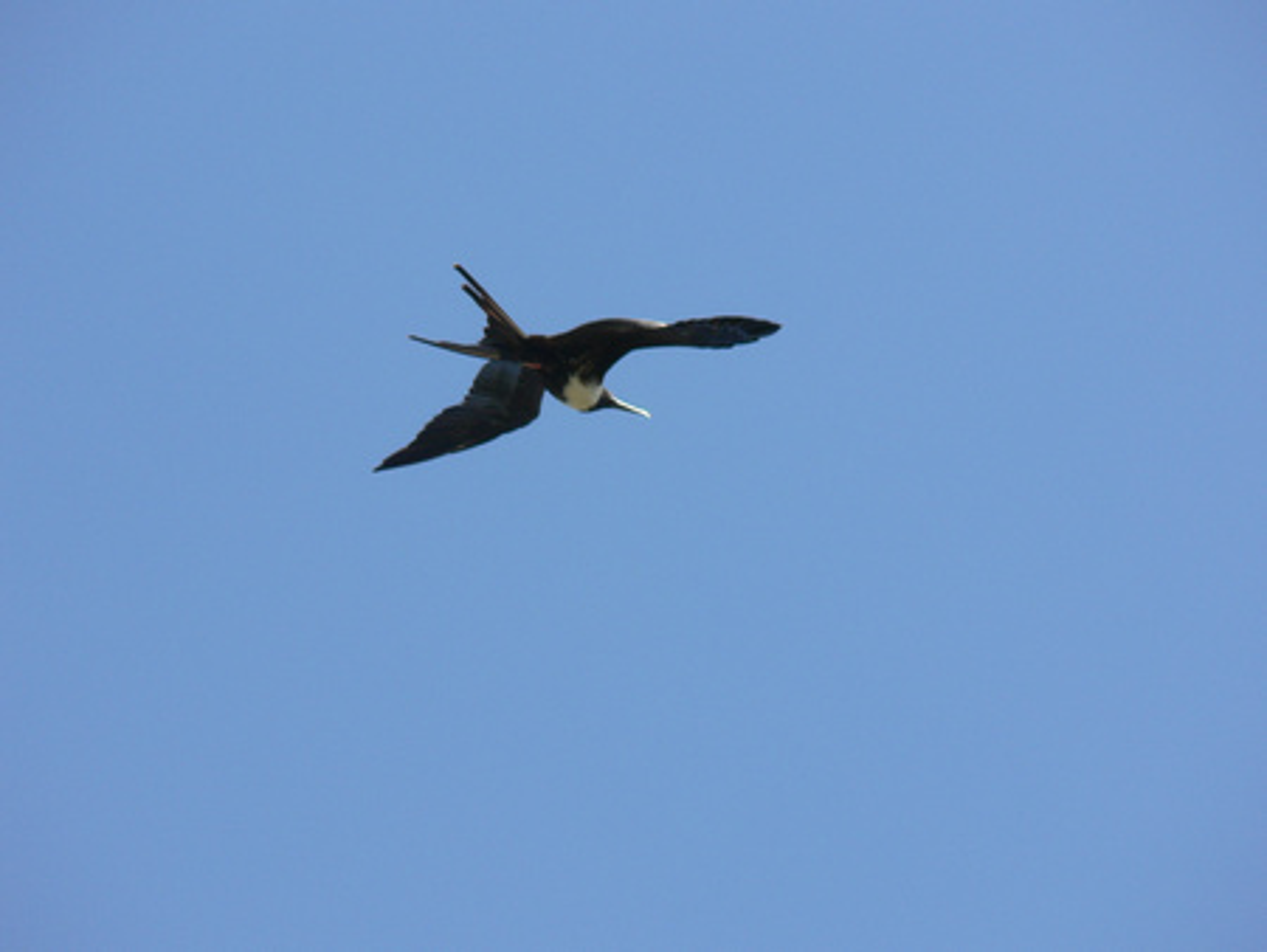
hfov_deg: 4.6
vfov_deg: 3.4
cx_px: 634
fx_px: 15820
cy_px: 476
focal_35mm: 432
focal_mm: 72
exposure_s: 1/320
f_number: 4.5
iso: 80
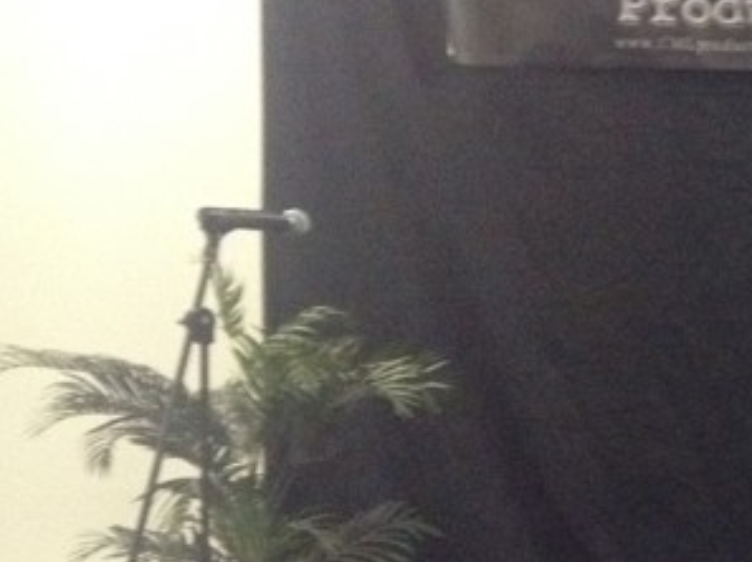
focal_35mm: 118
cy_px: 420
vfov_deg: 12.5
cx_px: 1144
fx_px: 2560
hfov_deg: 15.4
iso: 500
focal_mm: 4.28
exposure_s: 1/20
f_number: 2.4
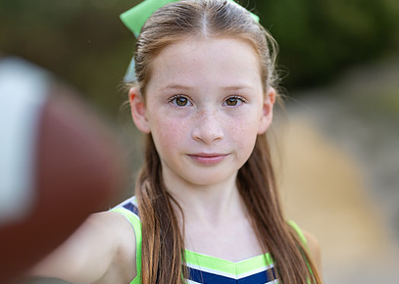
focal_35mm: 82
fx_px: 928
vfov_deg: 17.4
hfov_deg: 24.2
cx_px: 223
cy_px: 189
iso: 100
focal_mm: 50
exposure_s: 1/1000
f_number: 1.2
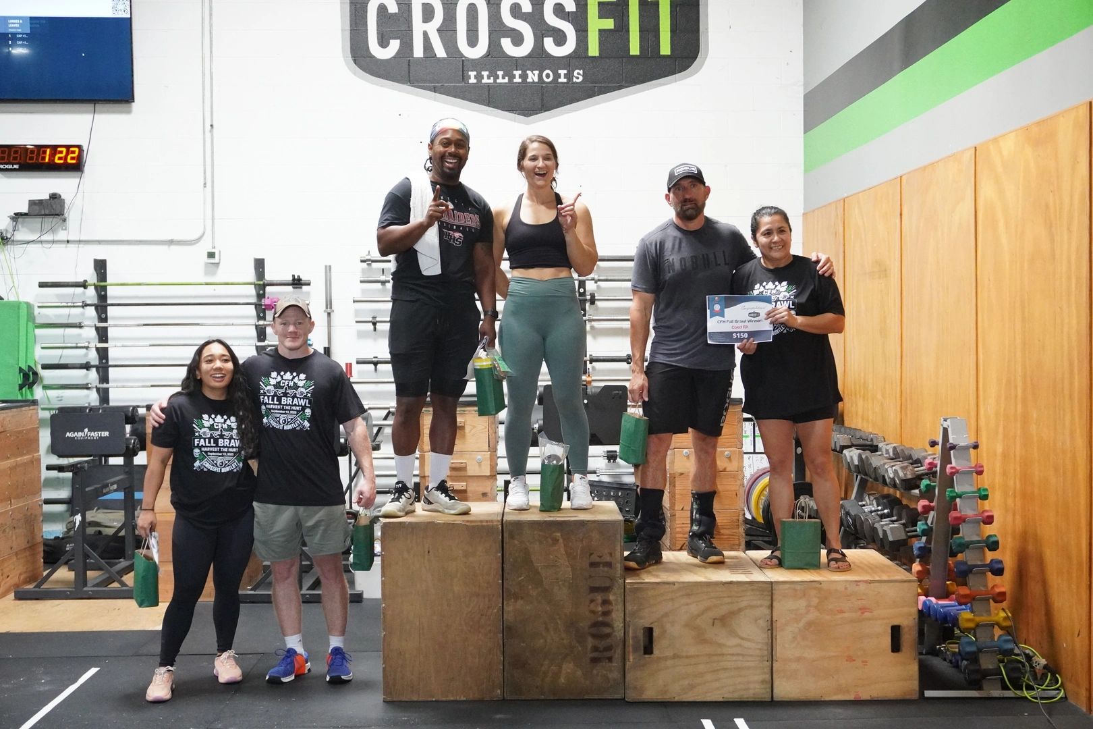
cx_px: 546
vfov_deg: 31.9
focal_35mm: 42
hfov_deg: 46.4
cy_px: 364
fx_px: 1275
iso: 5000
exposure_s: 1/80
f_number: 5.6
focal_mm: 28
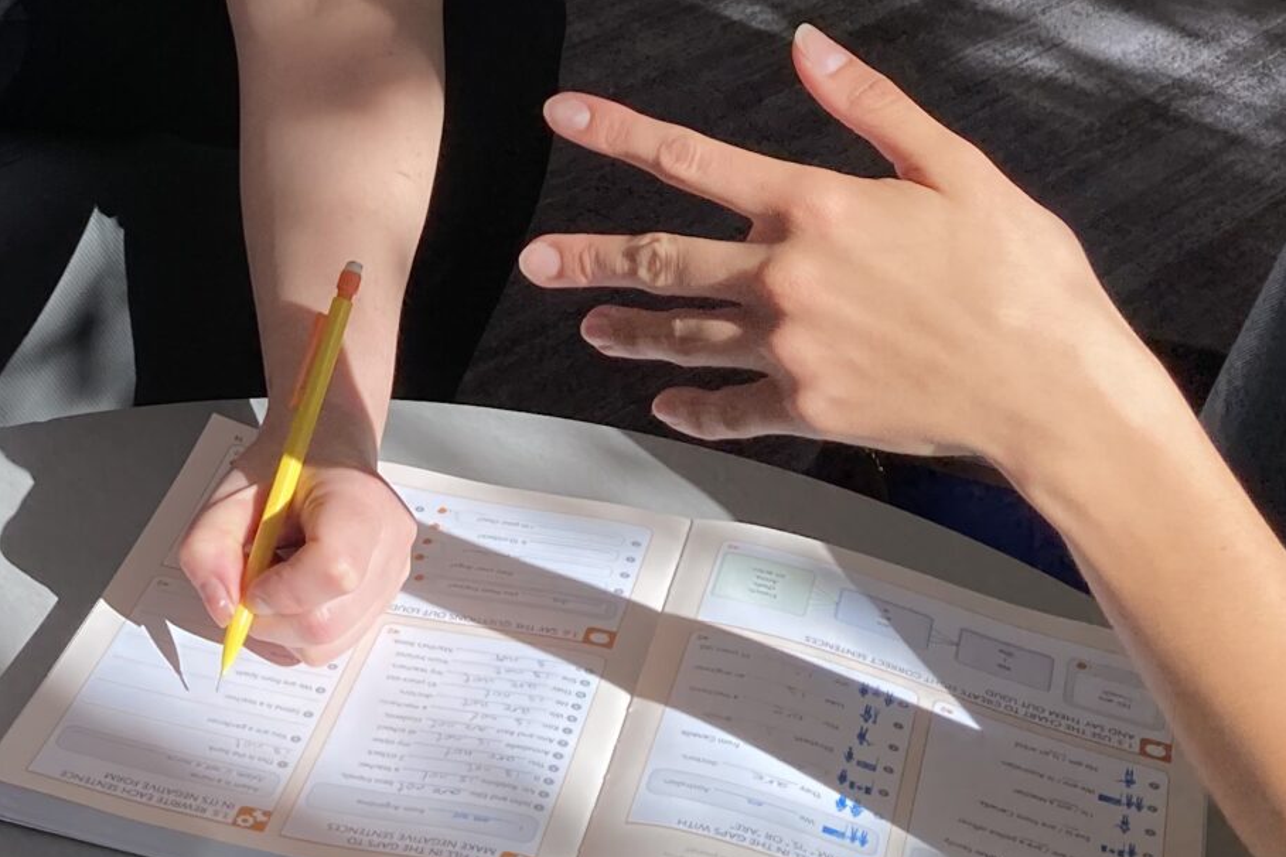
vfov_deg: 15.9
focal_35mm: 82
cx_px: 338
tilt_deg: -19.1
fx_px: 2929
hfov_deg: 24.5
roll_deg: -1.7
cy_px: -212
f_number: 1.8
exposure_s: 1/665
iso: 20
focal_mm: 3.99
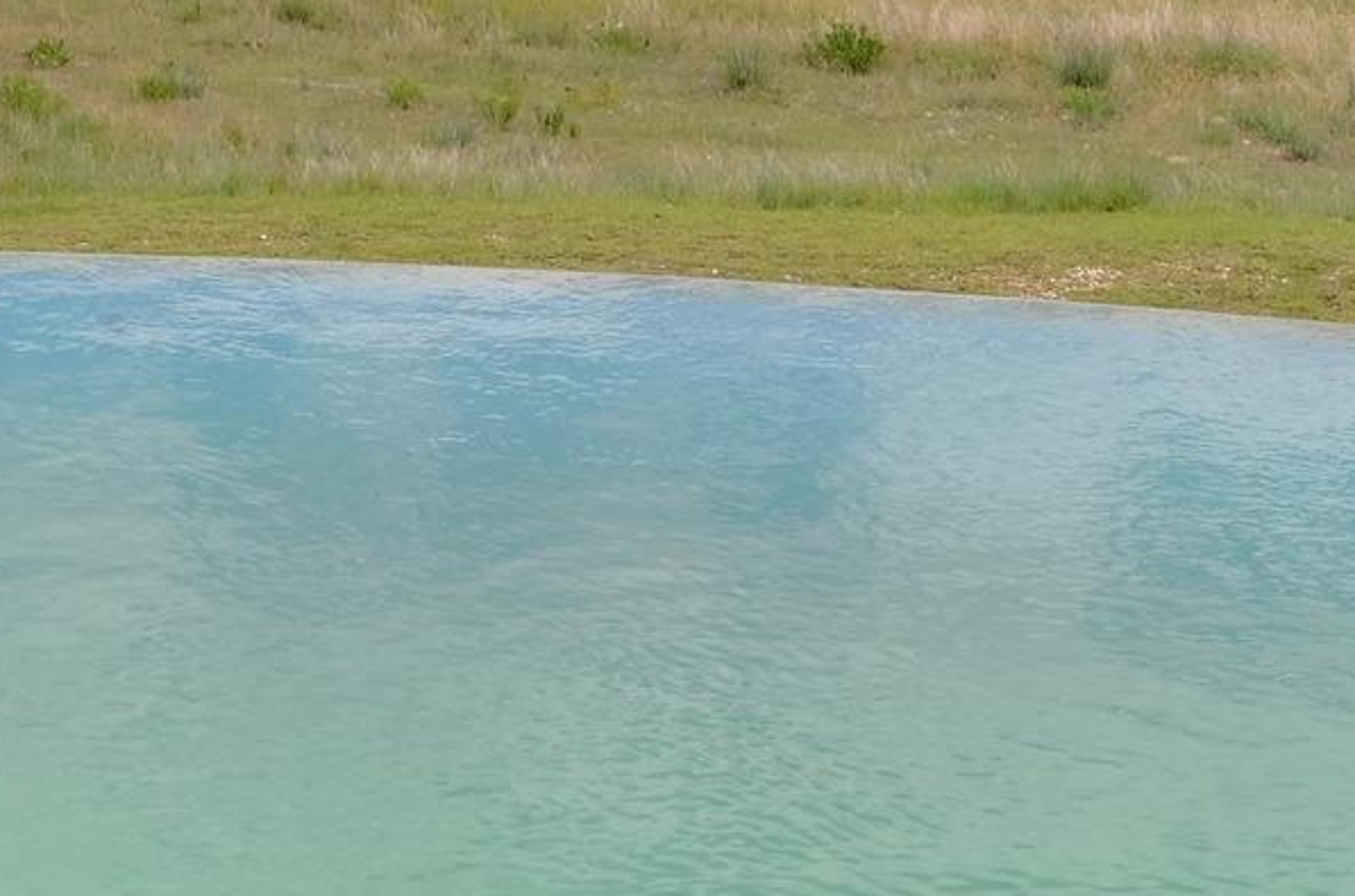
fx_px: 3868
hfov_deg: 19.2
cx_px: -70
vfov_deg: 12.4
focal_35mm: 103
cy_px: -552
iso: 800
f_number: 14
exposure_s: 1/250
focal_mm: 30
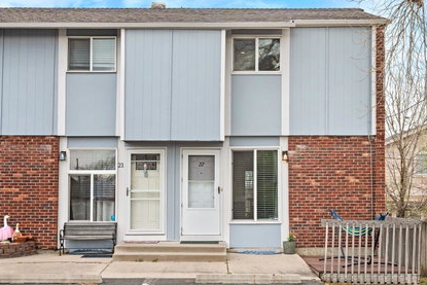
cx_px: 235
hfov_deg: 33.9
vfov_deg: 23.0
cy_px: 134
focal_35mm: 59
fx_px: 700
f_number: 9
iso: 400
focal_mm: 34
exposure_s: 1/400
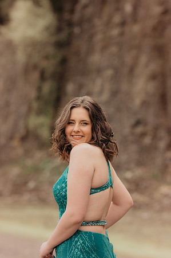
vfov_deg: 19.5
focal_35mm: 105
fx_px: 750
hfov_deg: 13.0
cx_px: 86
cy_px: 129
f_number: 2.8
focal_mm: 105
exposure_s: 1/1250
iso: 200
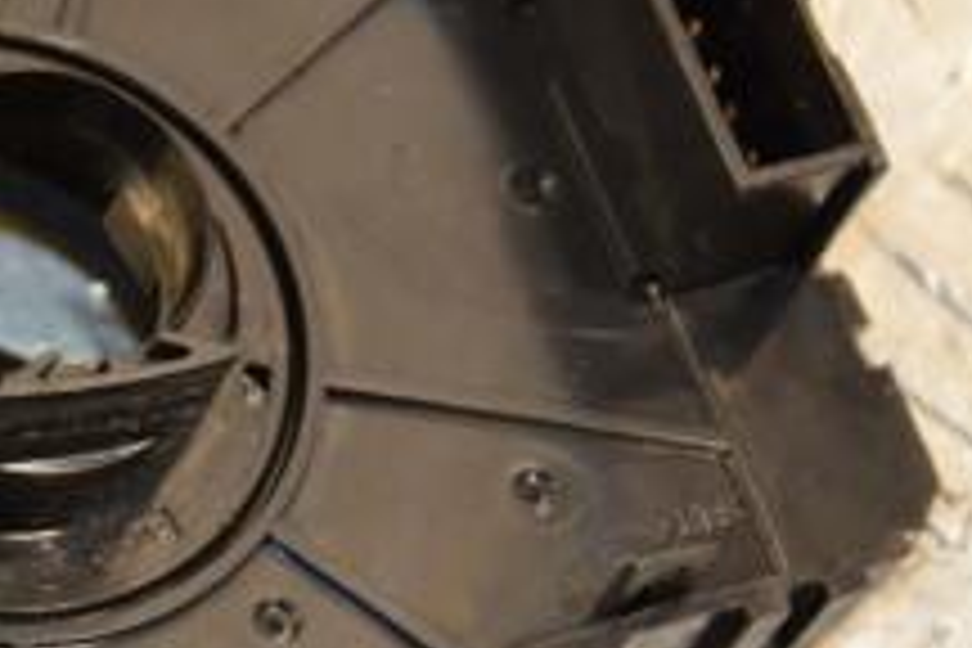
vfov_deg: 4.7
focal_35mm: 292
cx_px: 194
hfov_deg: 7.0
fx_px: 7883
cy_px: 288
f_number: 5.3
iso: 800
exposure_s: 1/160
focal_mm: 70
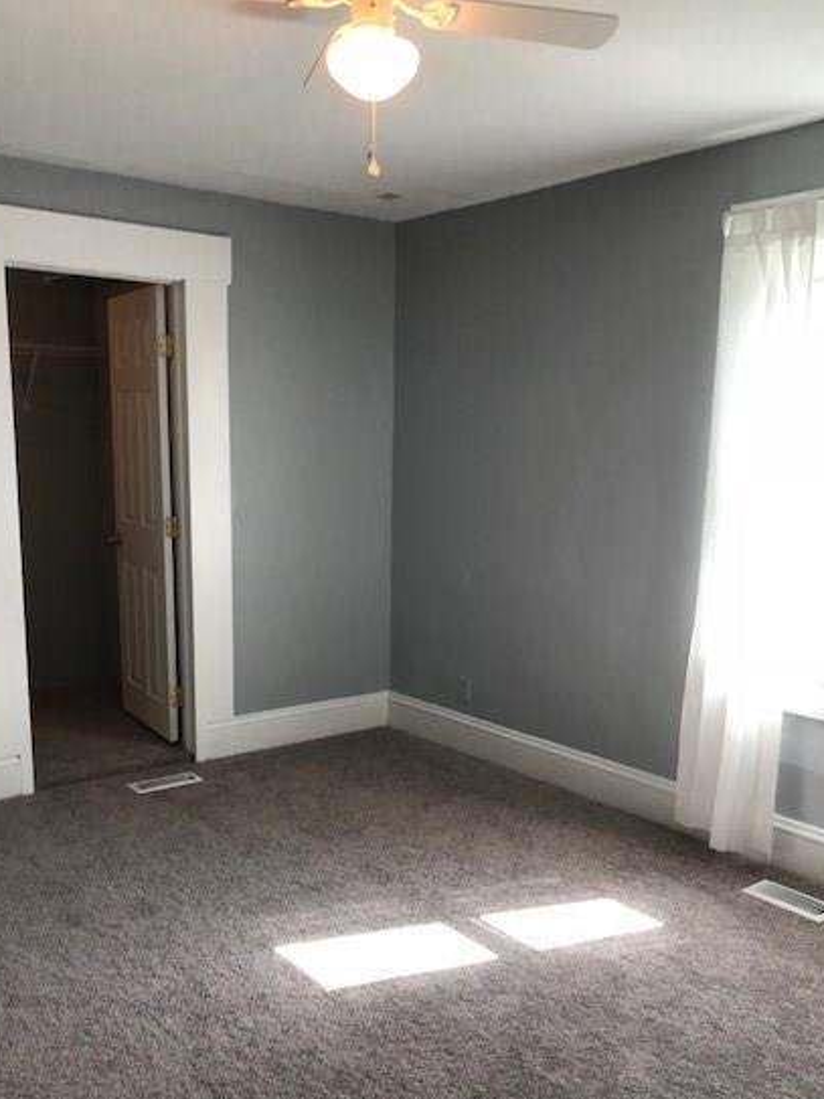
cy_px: 644
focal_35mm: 33
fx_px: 1048
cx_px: 425
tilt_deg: -10.5
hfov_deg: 42.9
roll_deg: -2.0
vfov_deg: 55.1
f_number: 1.8
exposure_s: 1/60
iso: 32
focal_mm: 3.99
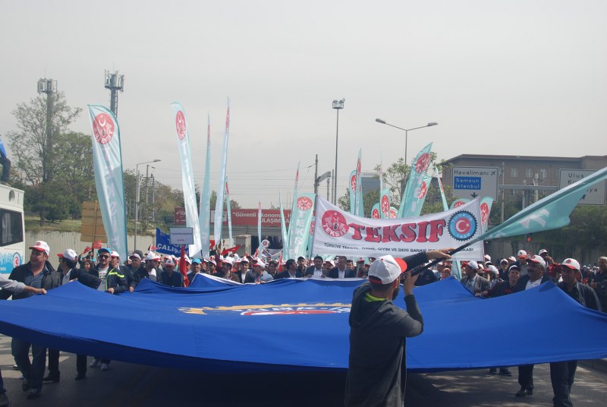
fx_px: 659
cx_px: 304
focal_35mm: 39
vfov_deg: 34.3
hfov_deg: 49.5
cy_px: 204
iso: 100
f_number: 8
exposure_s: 1/250
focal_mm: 26
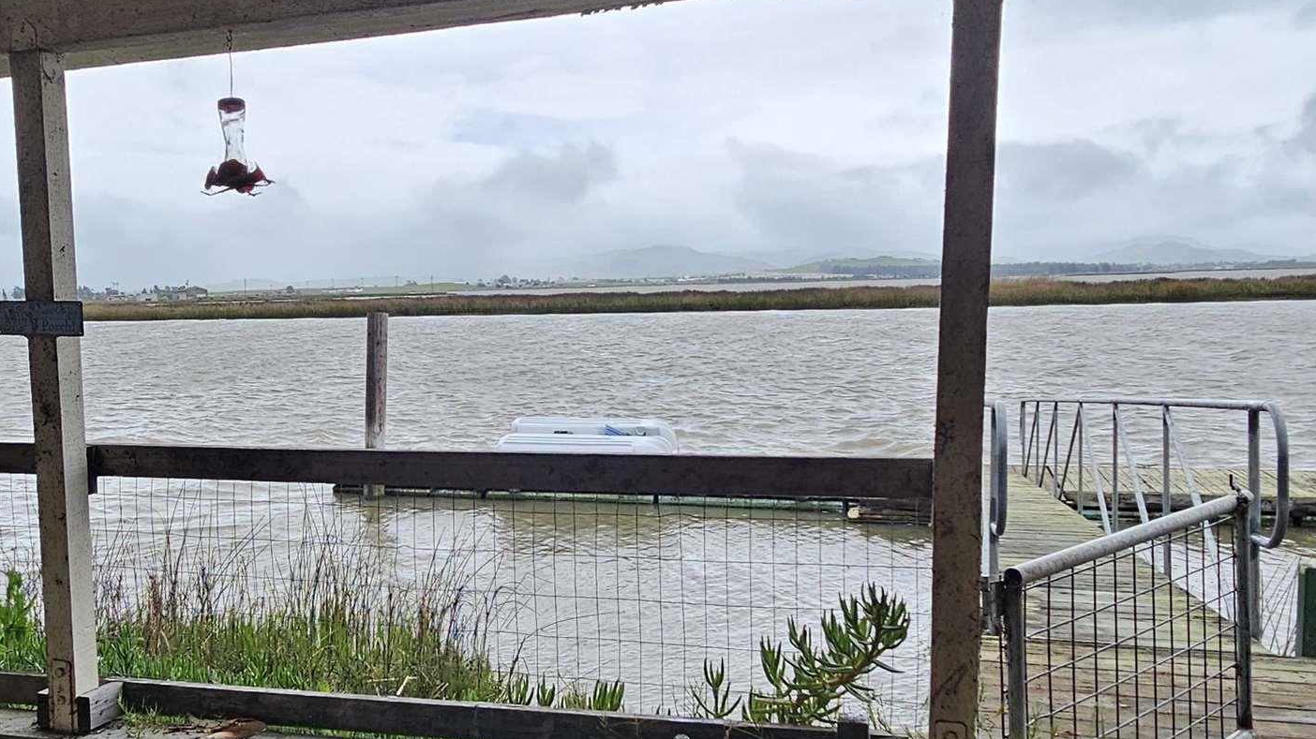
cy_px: 413
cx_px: 507
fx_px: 1082
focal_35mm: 31
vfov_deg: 37.7
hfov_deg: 61.9
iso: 50
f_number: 2.2
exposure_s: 1/333
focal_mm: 2.2
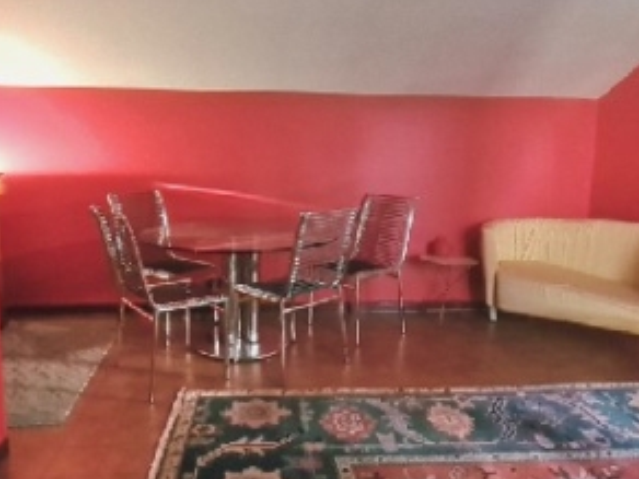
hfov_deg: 67.2
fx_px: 480
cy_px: 217
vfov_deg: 53.0
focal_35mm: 26
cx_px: 289
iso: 1600
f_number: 2.2
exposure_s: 1/25
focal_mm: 2.2
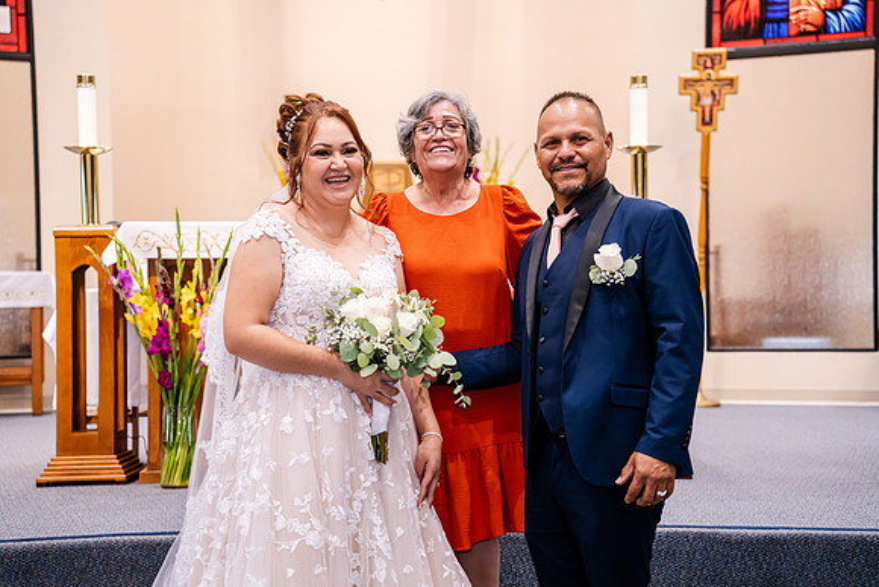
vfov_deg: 19.2
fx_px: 1734
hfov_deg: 28.4
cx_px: 440
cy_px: 294
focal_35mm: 71
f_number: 3.5
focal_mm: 71
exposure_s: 1/320
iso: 2000
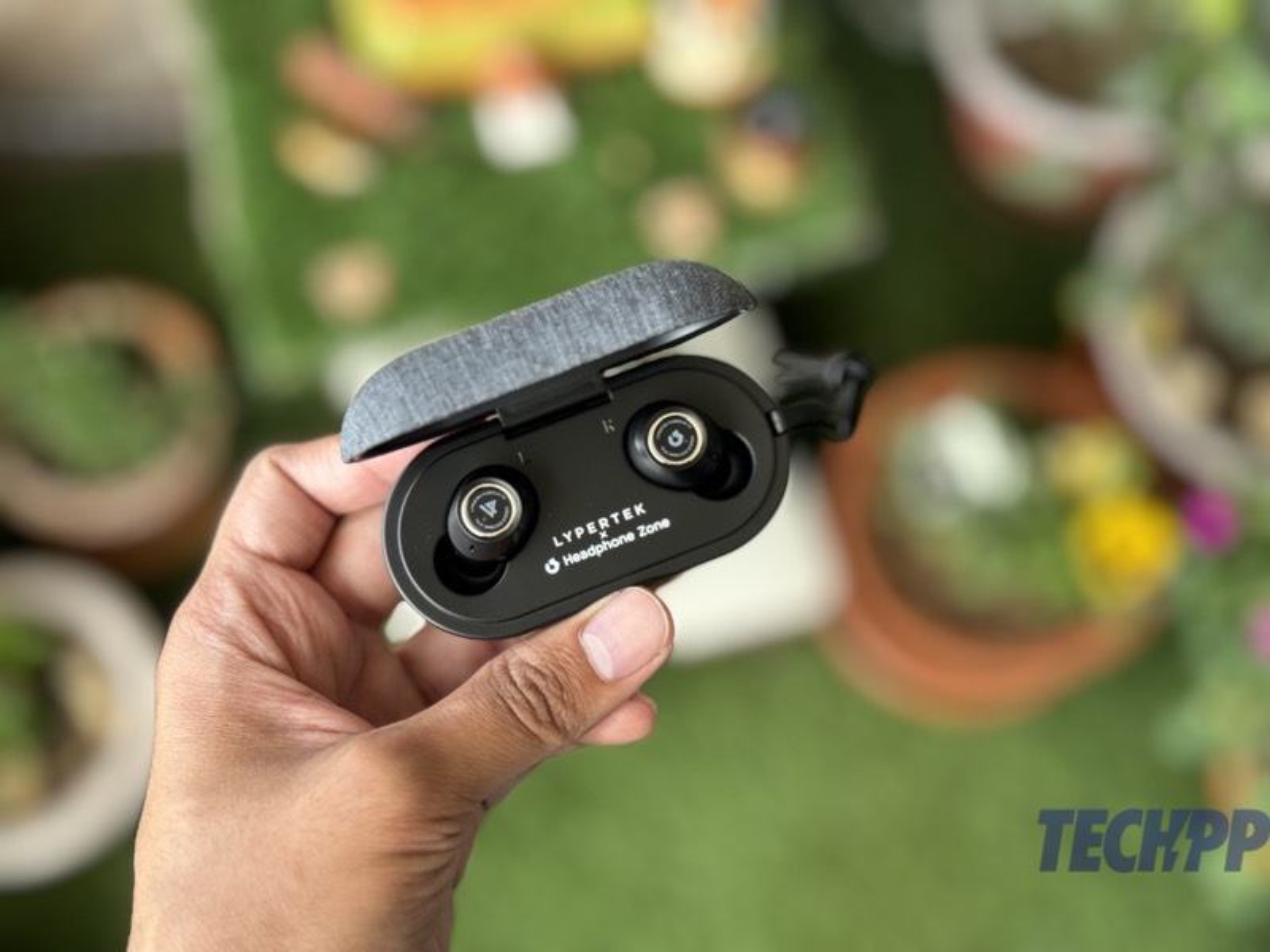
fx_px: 1761
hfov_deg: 39.7
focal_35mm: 48
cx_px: 635
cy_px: 476
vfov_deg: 30.3
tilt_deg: -69.2
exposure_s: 1/164
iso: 64
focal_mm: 6.86
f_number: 1.78
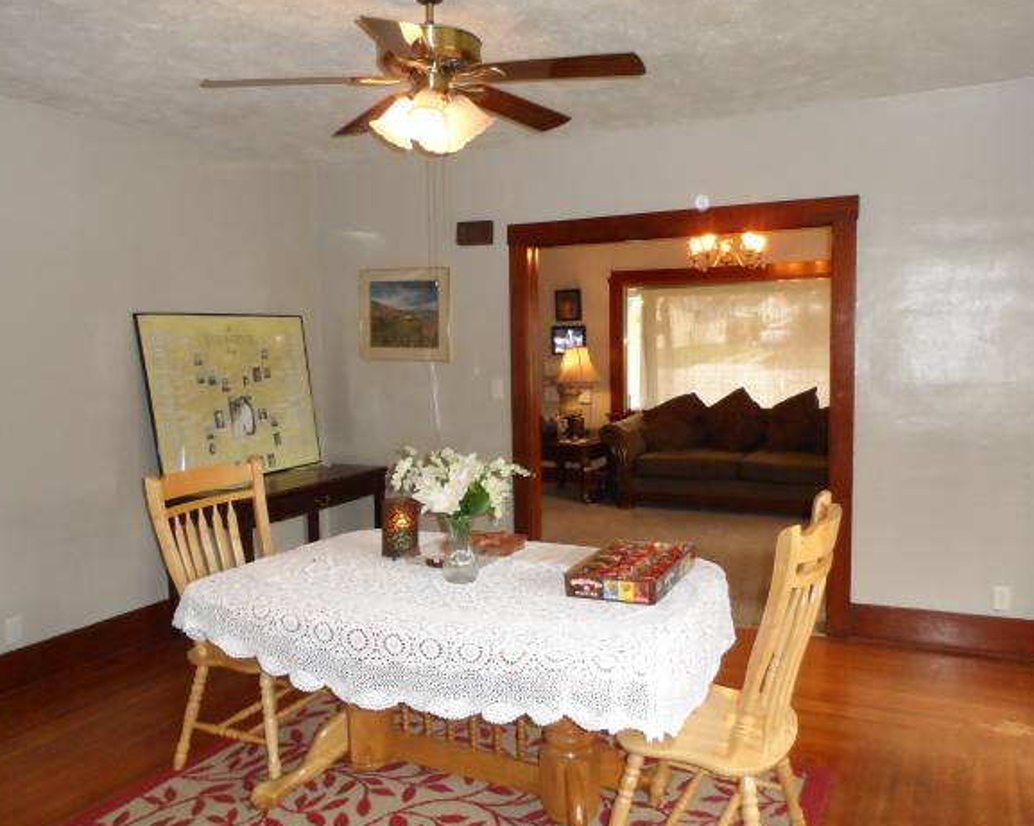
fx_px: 795
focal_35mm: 26
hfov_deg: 66.0
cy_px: 423
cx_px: 529
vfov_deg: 54.9
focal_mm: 4
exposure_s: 1/30
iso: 400
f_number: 3.2
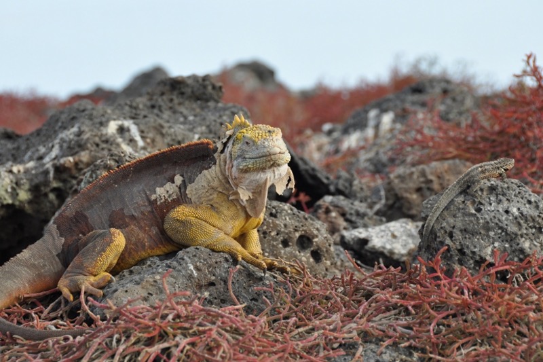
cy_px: 181
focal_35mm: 168
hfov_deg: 12.2
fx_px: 2533
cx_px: 272
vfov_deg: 8.2
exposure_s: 1/320
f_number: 8
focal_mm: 112
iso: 320
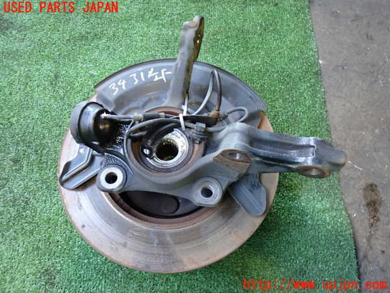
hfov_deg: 60.0
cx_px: 195
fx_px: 338
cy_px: 146
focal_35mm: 30
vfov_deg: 46.8
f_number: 2.3
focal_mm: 5.4
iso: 250
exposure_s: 1/30
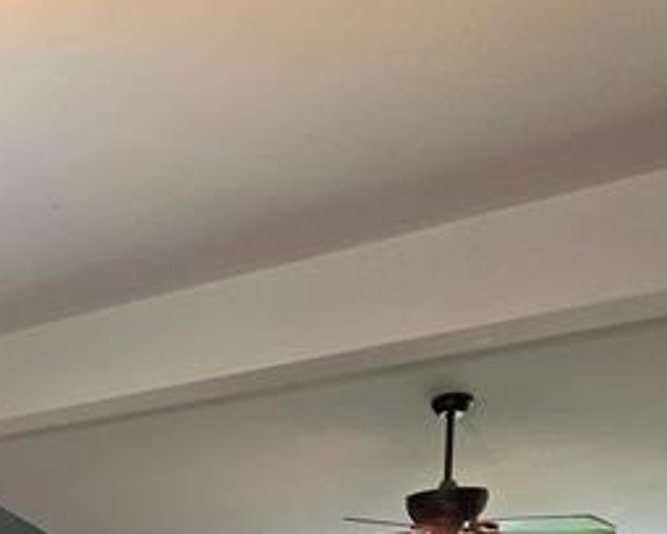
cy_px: 825
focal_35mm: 51
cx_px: -141
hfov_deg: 30.8
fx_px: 1007
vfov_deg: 23.2
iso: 250
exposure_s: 1/120
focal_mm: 2.2
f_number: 1.9
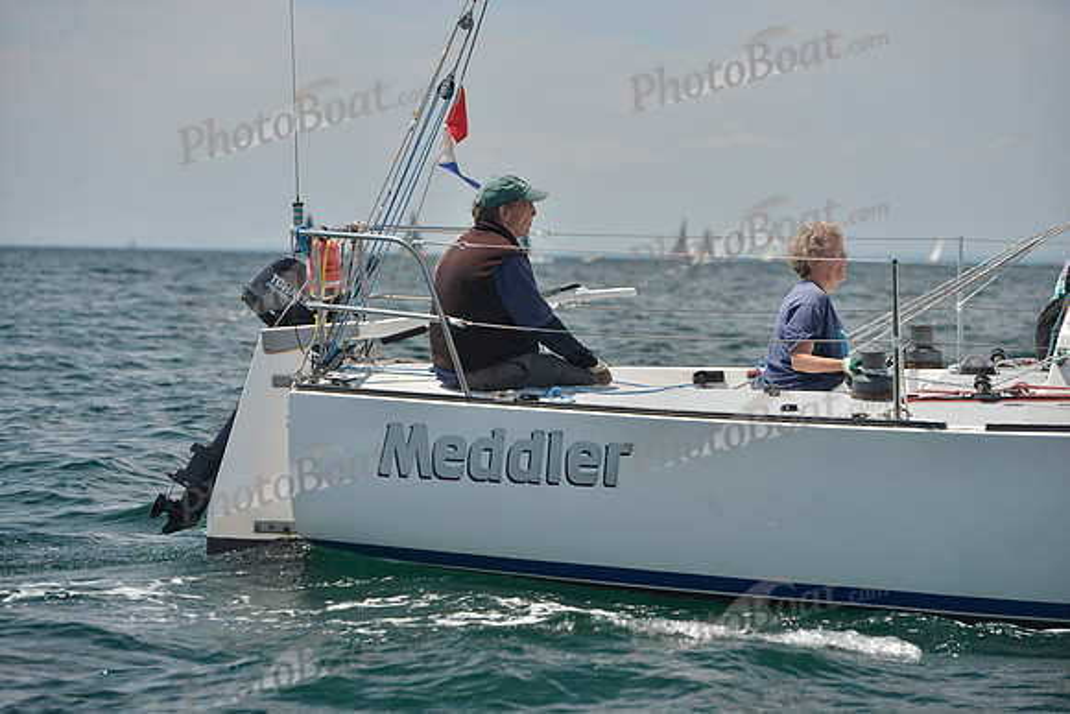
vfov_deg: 8.6
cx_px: 535
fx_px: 4756
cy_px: 357
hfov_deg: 12.8
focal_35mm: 160
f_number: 6.3
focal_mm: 160
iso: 400
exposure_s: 1/800
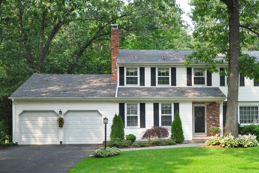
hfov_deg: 51.5
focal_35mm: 37
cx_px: 157
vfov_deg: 35.9
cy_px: 100
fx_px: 266
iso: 1000
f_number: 8
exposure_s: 1/320
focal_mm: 20
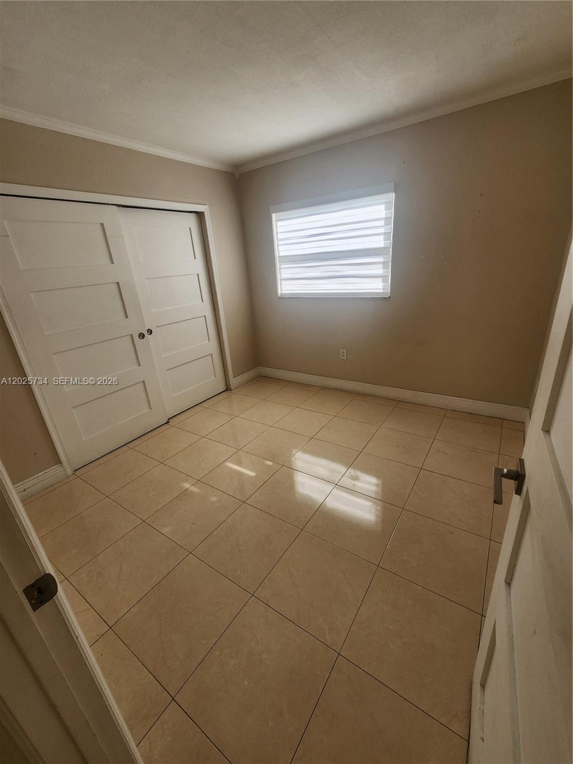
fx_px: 287
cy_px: 382
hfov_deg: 89.9
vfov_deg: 106.2
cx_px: 286
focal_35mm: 13
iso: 64
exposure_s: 1/120
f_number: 2.2
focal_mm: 2.2
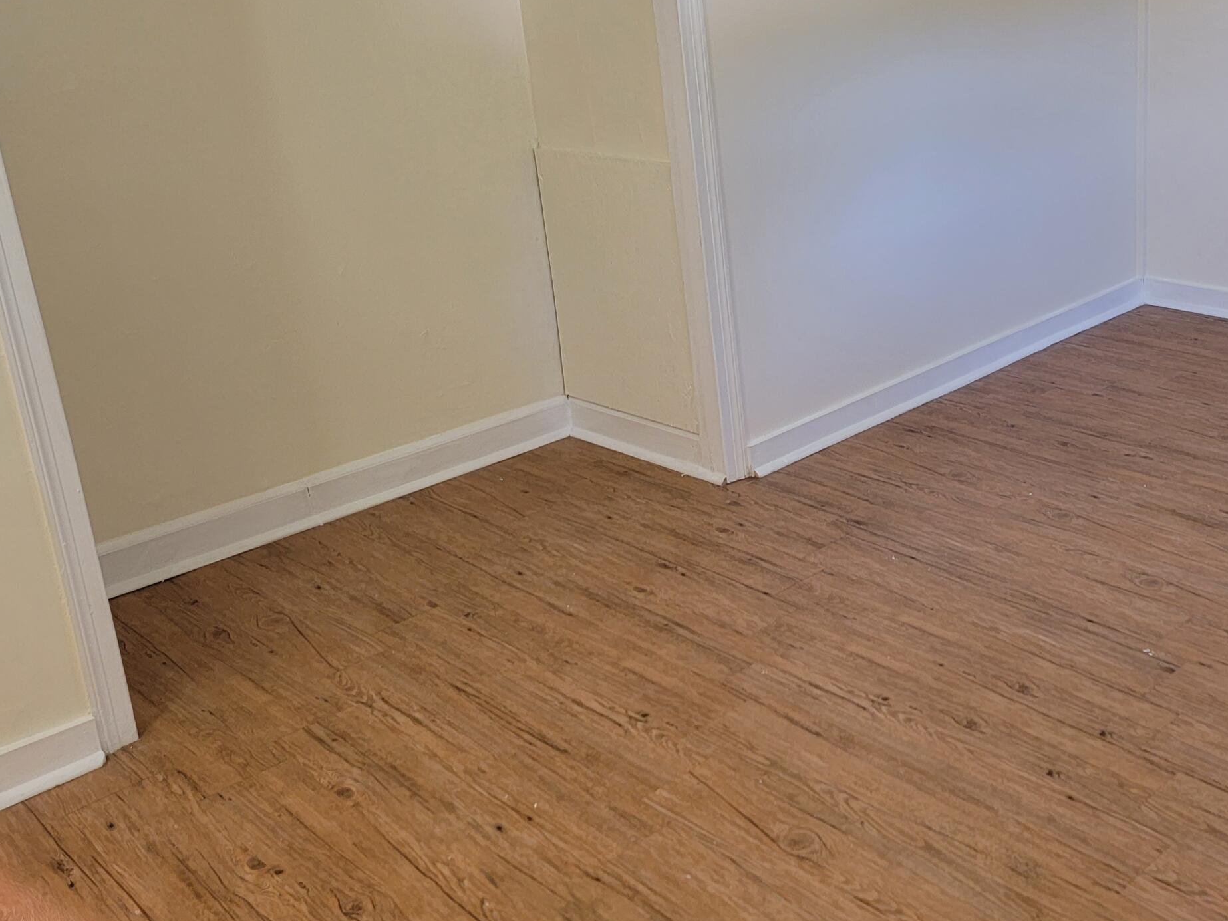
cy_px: 294
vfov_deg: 36.4
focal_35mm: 39
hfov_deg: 46.0
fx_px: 1384
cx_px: 934
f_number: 1.8
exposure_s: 1/40
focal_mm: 6.7
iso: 200
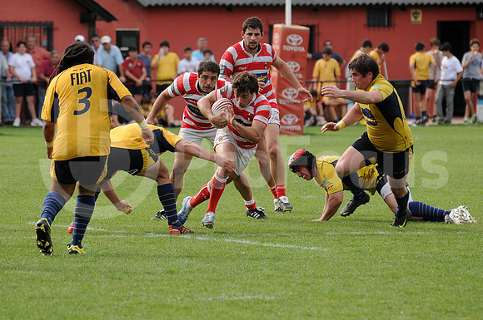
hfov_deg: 6.3
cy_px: 160
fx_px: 4421
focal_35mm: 330
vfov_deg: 4.2
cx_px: 242
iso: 320
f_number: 5.3
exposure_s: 1/640
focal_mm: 220
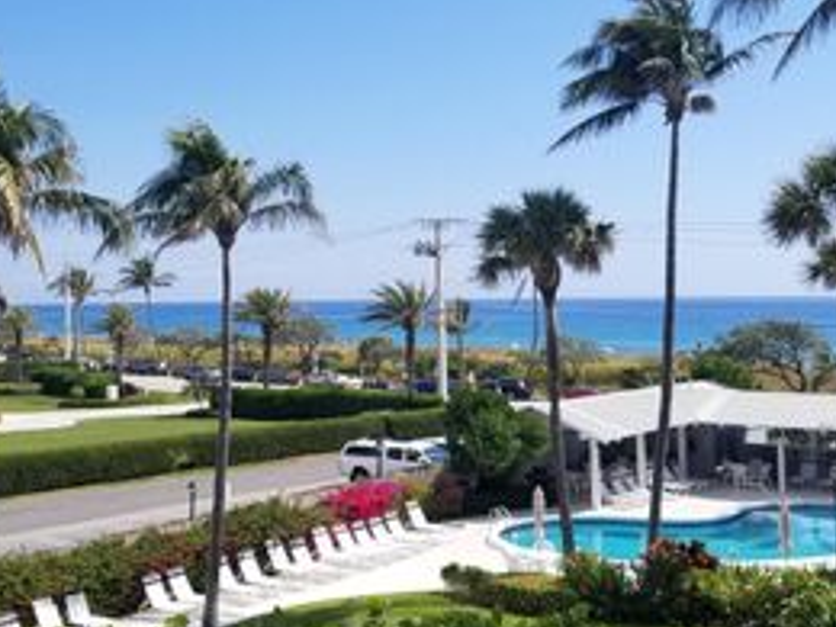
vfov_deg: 29.0
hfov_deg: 38.1
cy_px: 220
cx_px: 373
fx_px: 1208
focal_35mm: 50
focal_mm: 4.25
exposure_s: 1/2736
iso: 50
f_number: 1.7
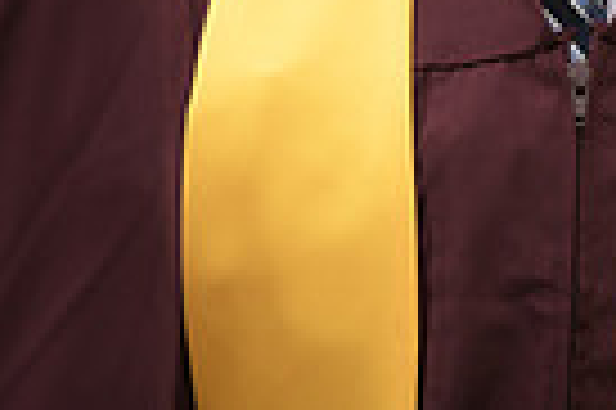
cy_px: -457
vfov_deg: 1.6
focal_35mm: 846
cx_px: 580
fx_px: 14459
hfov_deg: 2.4
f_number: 2.8
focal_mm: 200
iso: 200
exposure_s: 1/250
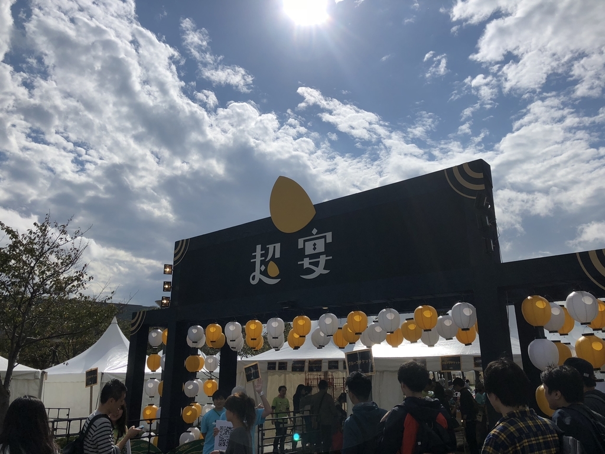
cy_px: 227
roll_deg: +1.8
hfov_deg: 63.4
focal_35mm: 28
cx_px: 302
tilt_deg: +15.1
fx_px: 489
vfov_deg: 49.7
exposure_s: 1/12195
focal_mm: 4
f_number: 1.8
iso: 25
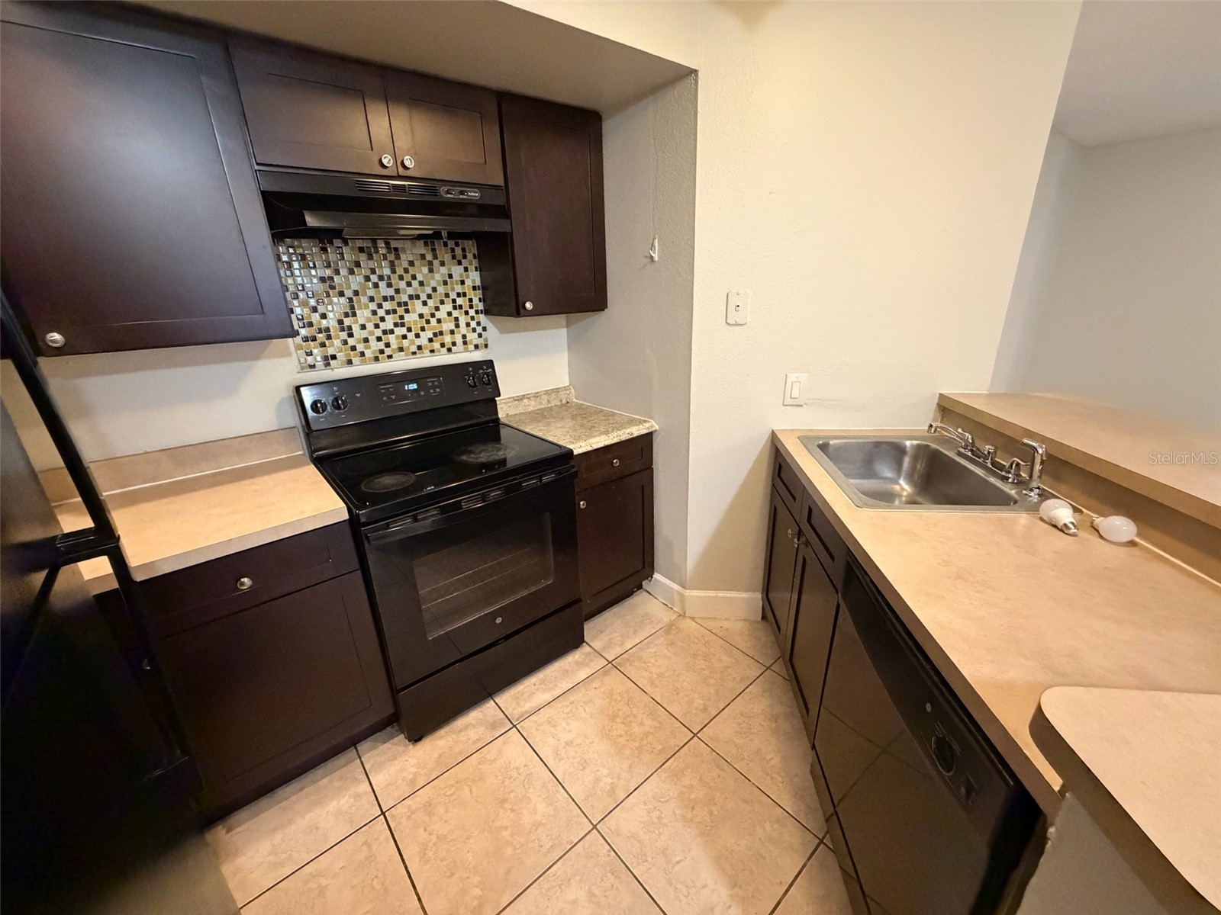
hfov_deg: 102.1
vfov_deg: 85.7
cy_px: 458
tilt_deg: -20.0
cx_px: 610
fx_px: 494
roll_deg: +2.3
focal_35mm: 14
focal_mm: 2.22
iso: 1250
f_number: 2.2
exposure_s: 1/60
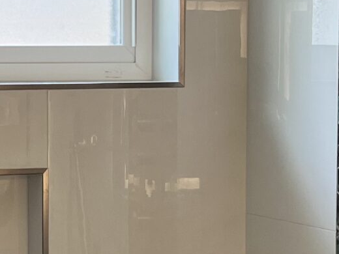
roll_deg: -0.6
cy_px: 157
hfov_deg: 14.9
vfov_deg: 11.6
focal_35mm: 128
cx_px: -53
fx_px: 1254
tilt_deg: -2.9
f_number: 1.5
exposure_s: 1/121
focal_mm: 5.7
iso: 64
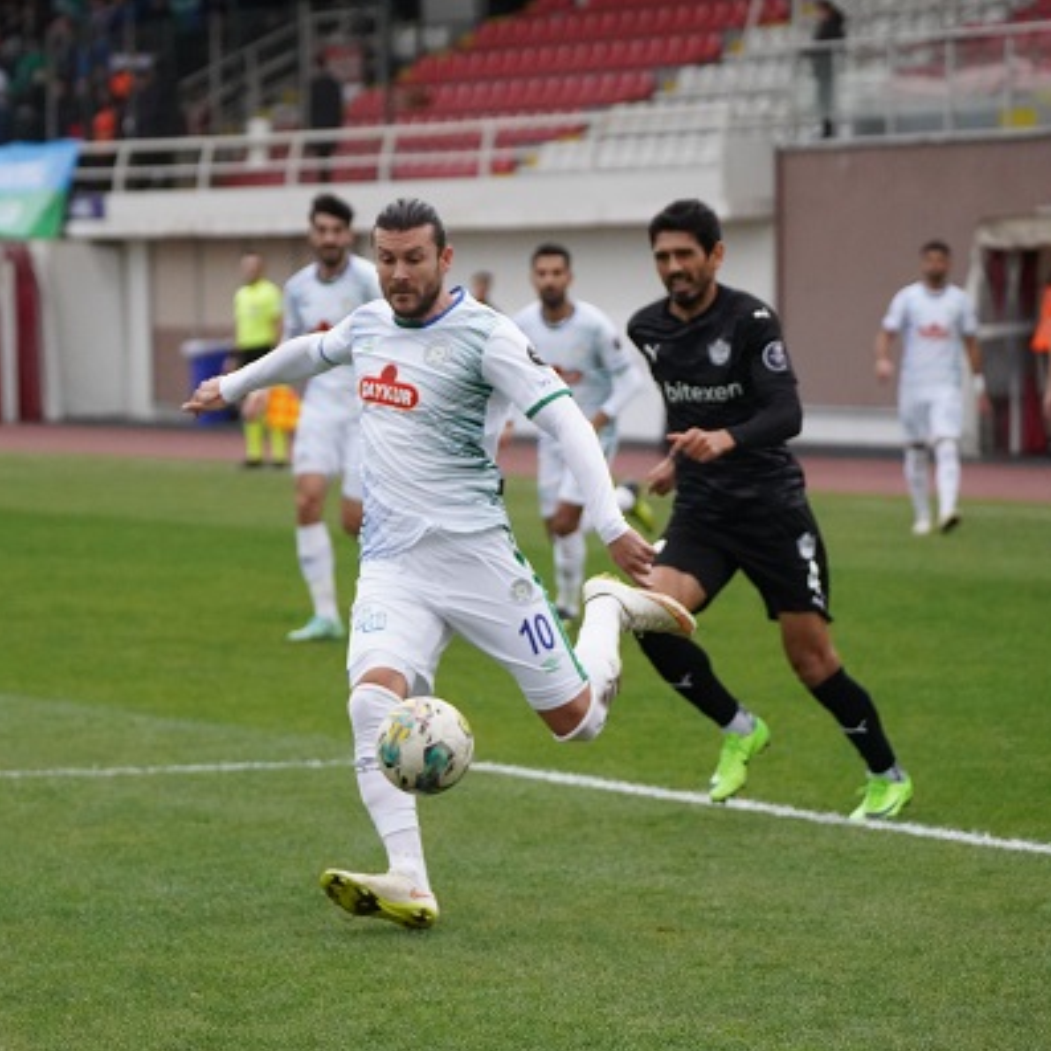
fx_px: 7420
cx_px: 400
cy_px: 527
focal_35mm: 216
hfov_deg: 8.1
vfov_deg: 8.1
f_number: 5.6
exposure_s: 1/2000
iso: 8000
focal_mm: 168
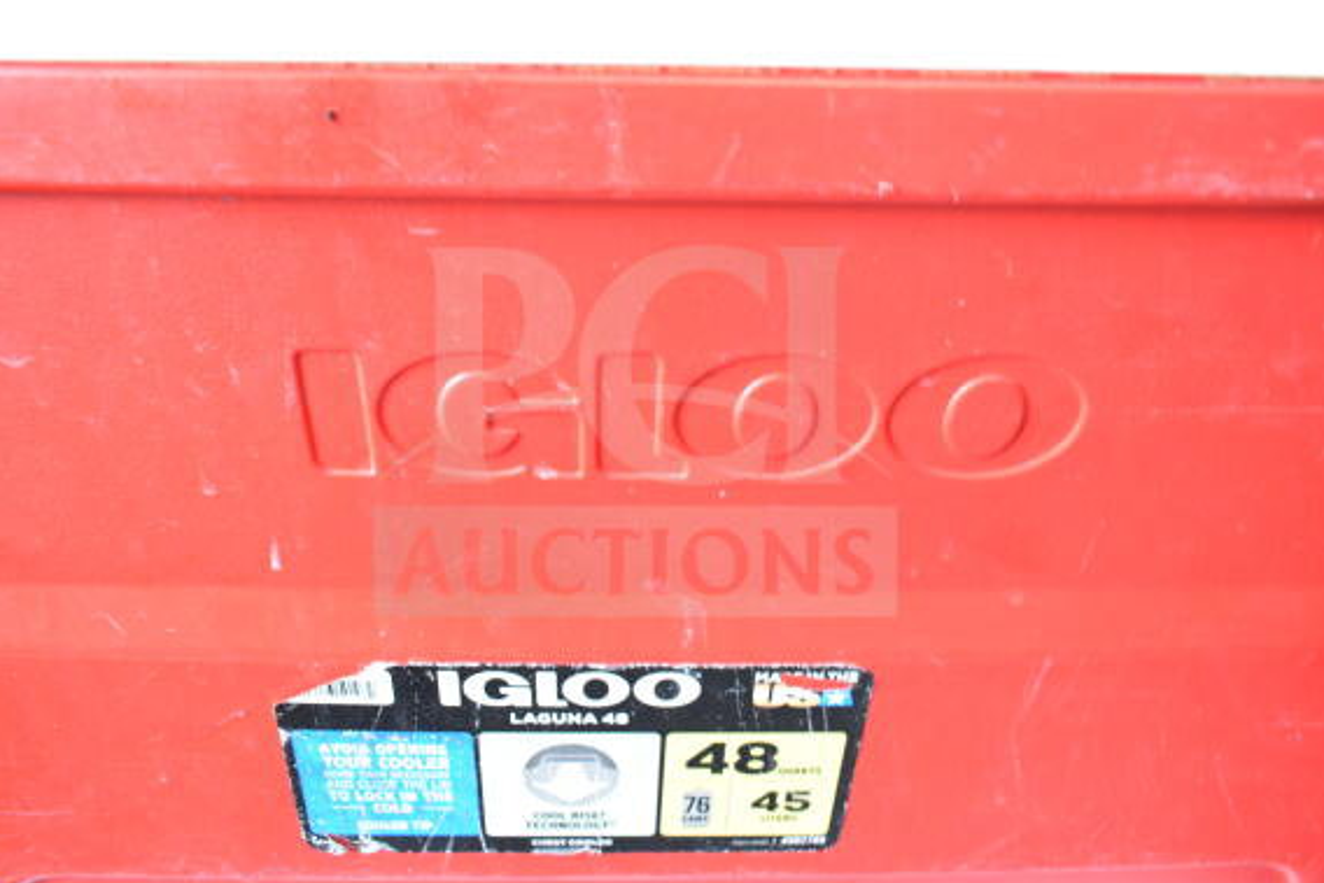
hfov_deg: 63.6
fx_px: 1067
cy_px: 432
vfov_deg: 45.0
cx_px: 634
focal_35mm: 29
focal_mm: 18
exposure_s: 1/100
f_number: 5
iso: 1600
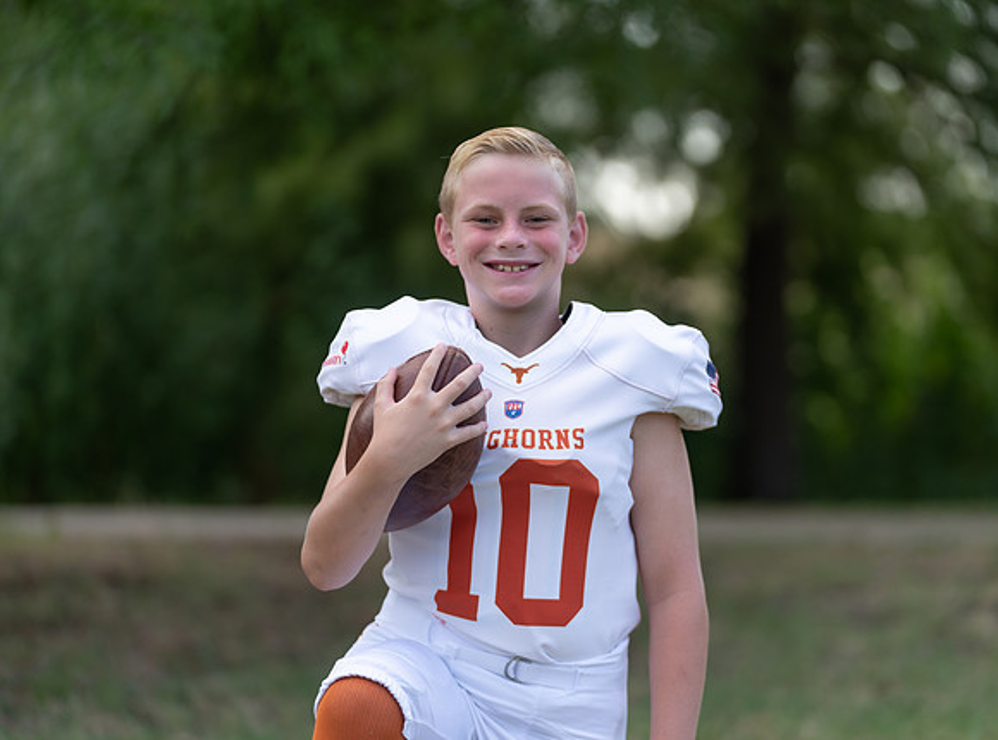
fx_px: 4298
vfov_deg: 9.8
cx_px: 528
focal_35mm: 150
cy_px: 384
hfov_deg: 13.2
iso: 100
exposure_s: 1/400
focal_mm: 133
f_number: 2.8
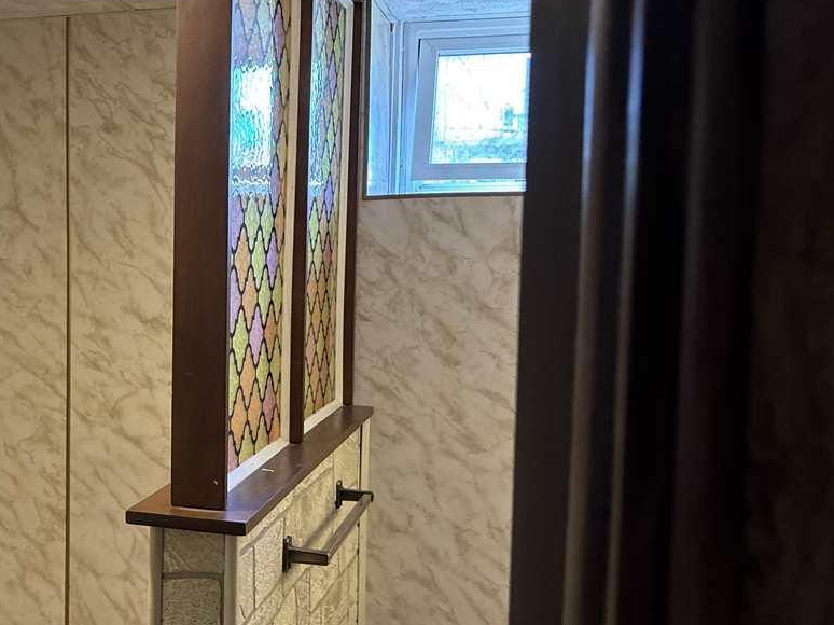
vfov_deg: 33.5
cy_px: 347
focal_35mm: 43
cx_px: 199
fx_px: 1036
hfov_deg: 42.4
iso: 320
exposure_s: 1/60
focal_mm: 5.96
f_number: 1.6
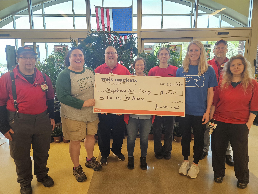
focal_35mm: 23
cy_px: 97
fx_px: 171
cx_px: 129
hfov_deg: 73.9
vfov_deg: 58.9
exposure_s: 1/120
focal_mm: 5.4
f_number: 1.8
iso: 160
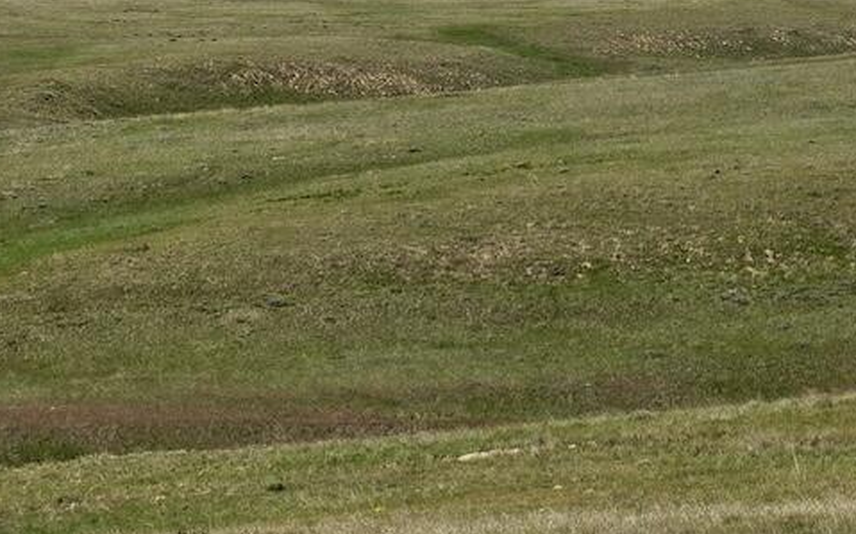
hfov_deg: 11.1
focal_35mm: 186
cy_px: 2
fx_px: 4338
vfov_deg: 7.0
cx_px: 910
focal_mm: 19.35
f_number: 2.8
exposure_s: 1/2000
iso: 100
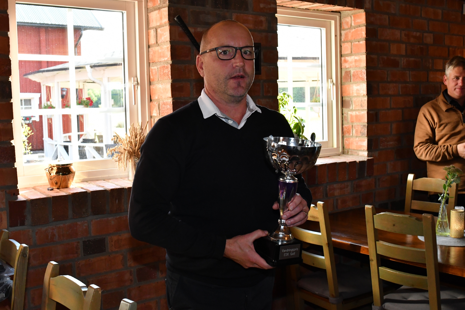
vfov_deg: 31.9
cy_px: 155
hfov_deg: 46.4
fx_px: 542
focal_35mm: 42
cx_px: 232
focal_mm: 28
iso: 2000
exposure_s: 1/160
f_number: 9
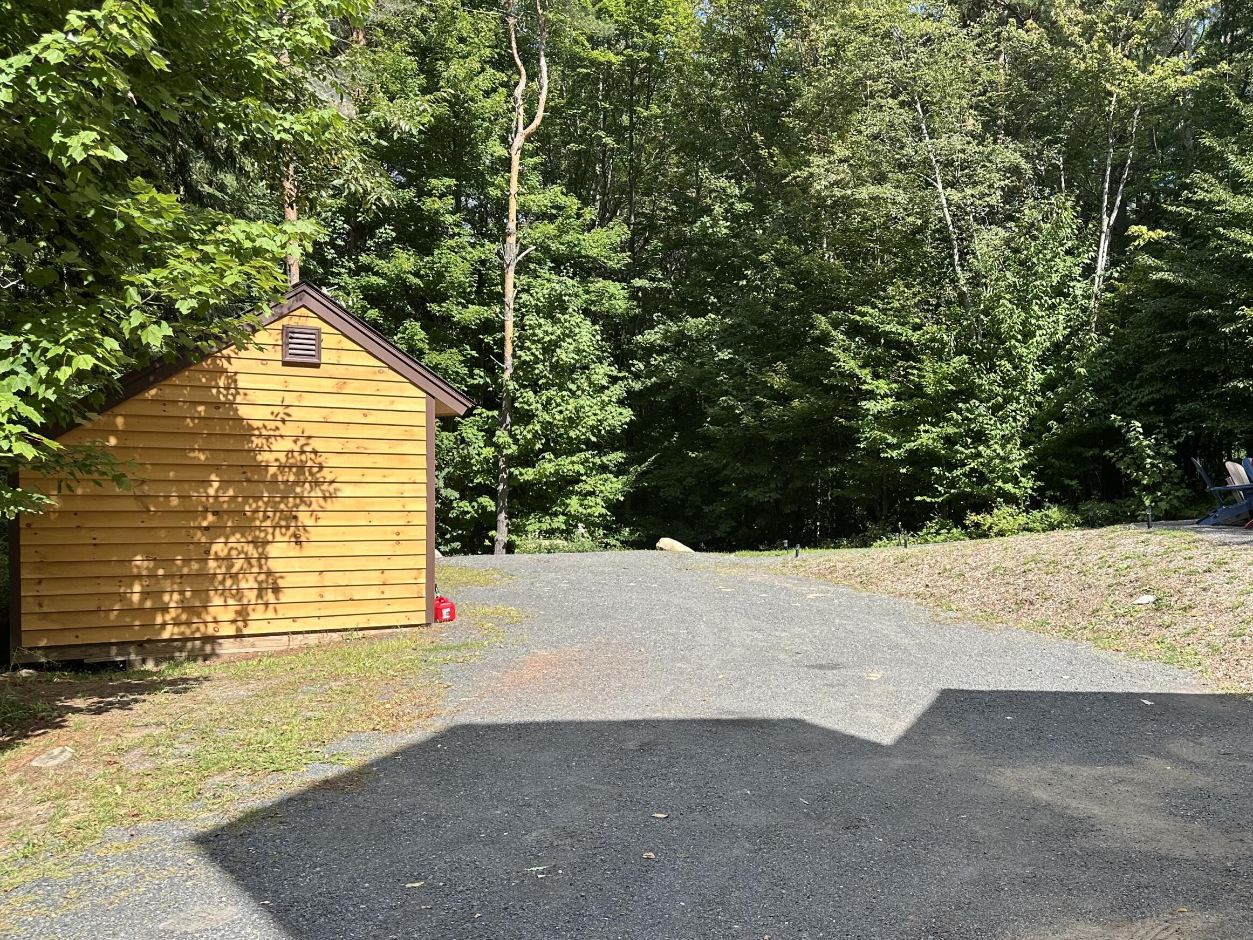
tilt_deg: -3.1
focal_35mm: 31
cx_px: 791
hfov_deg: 57.6
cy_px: 520
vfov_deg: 45.4
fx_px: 1122
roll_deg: -1.5
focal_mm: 6.86
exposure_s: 1/1562
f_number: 1.78
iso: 80
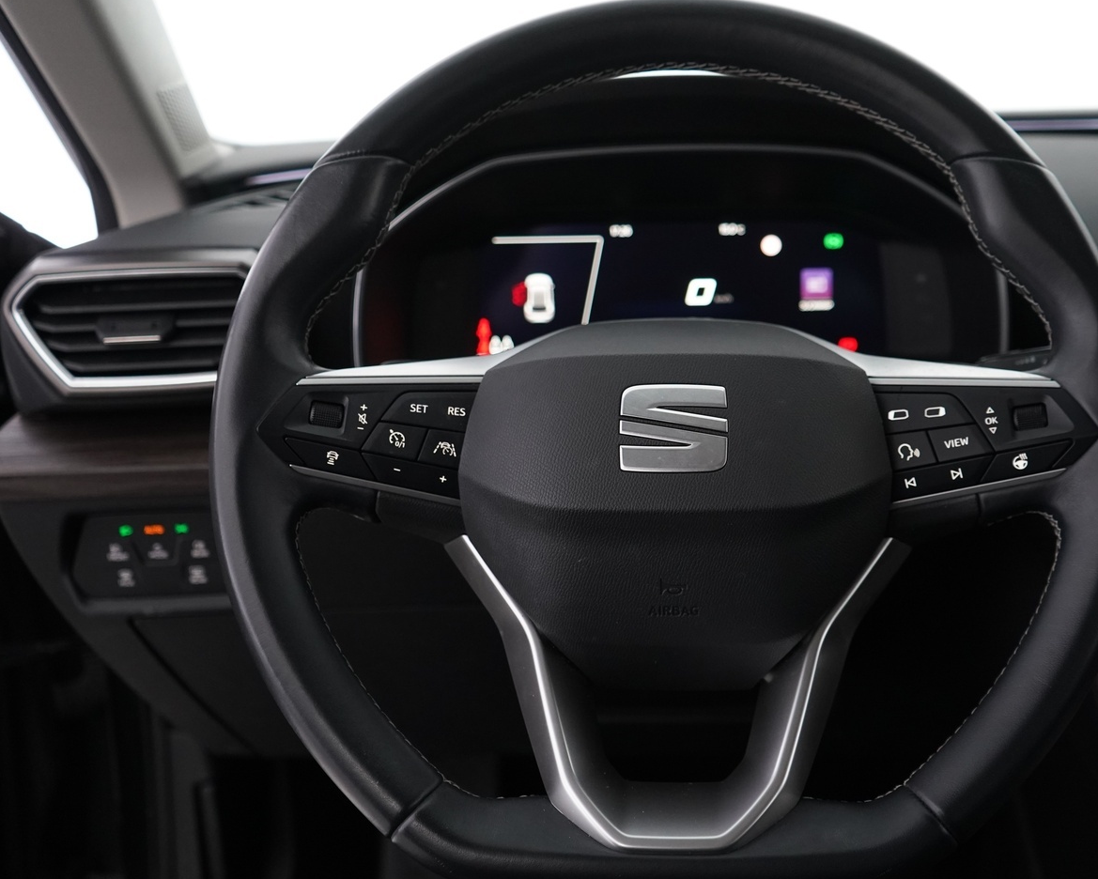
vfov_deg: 38.2
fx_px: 1268
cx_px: 669
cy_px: 412
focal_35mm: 39
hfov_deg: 46.5
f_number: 3.5
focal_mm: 30
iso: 2000
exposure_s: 1/40
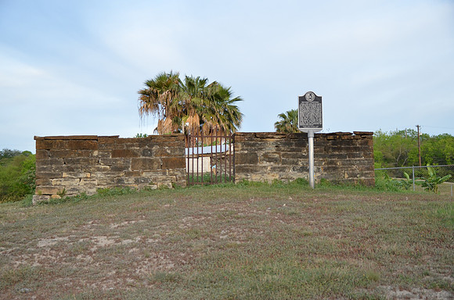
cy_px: 150
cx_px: 227
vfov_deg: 27.9
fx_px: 604
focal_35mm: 48
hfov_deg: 41.2
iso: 400
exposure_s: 1/80
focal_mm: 32
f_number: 4.5
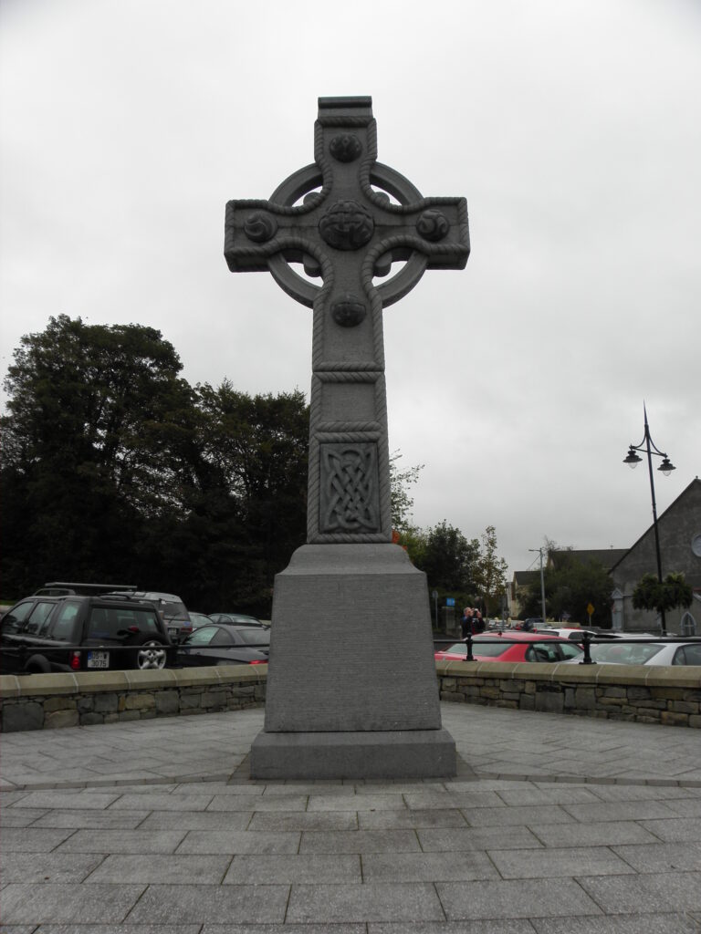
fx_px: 702
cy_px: 467
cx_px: 350
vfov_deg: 67.3
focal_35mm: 26
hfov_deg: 53.1
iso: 64
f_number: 5.6
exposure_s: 1/160
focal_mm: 4.6
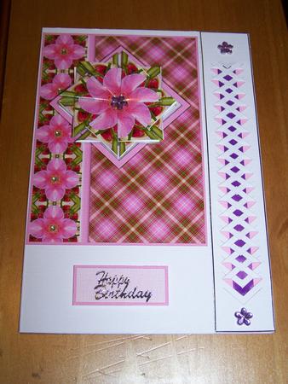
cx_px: 144
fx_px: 565
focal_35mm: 51
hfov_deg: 28.6
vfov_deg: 37.5
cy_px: 192
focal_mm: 8.5
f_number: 3
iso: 80
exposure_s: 1/60
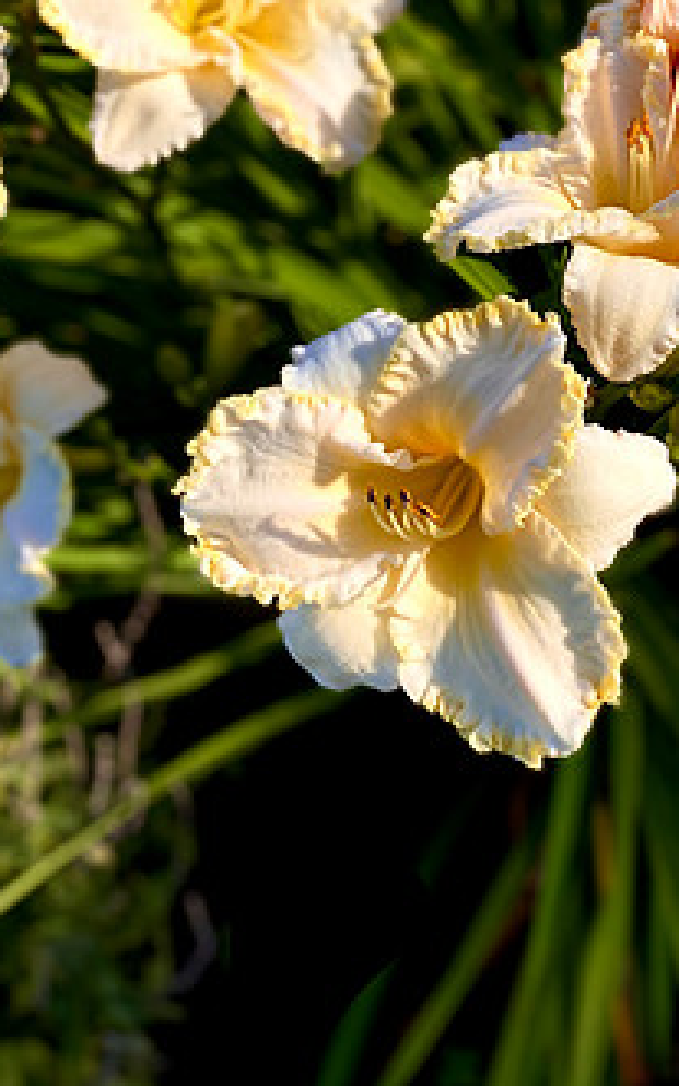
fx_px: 2220
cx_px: 485
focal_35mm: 75
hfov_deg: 17.3
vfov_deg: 27.3
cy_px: 358
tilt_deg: -48.1
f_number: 2
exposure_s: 1/1410
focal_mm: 6
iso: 20
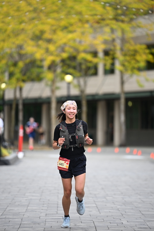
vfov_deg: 10.3
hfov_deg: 6.9
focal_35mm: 200
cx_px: 77
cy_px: 116
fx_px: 1282
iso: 640
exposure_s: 1/2000
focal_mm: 200
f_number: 2.8
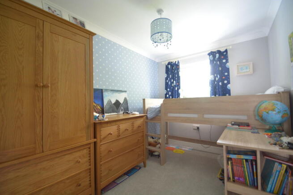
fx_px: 122
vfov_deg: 77.4
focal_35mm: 15
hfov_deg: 100.4
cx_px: 146
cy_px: 98
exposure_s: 1/15
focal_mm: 10
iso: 800
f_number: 3.5
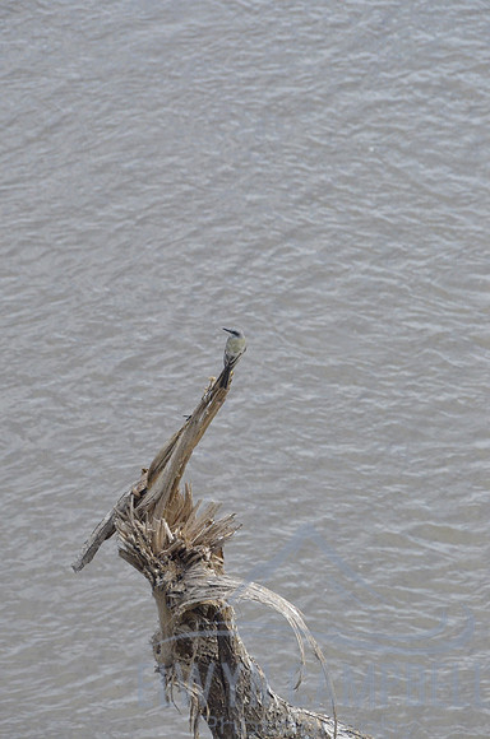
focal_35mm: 375
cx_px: 245
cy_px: 370
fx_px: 7692
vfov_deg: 5.5
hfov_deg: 3.6
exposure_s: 1/2000
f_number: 11
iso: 4000
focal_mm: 250
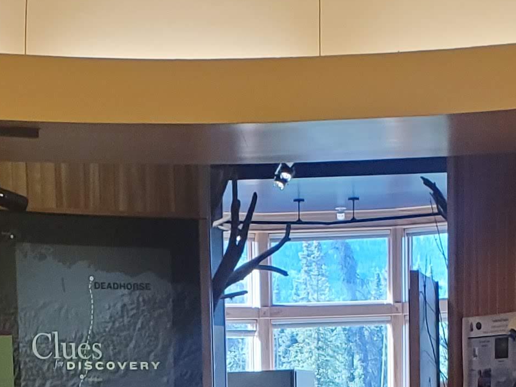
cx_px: 290
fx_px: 1655
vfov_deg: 12.7
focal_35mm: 111
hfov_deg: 17.7
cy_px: 574
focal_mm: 4.3
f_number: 2.4
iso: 200
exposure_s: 1/120
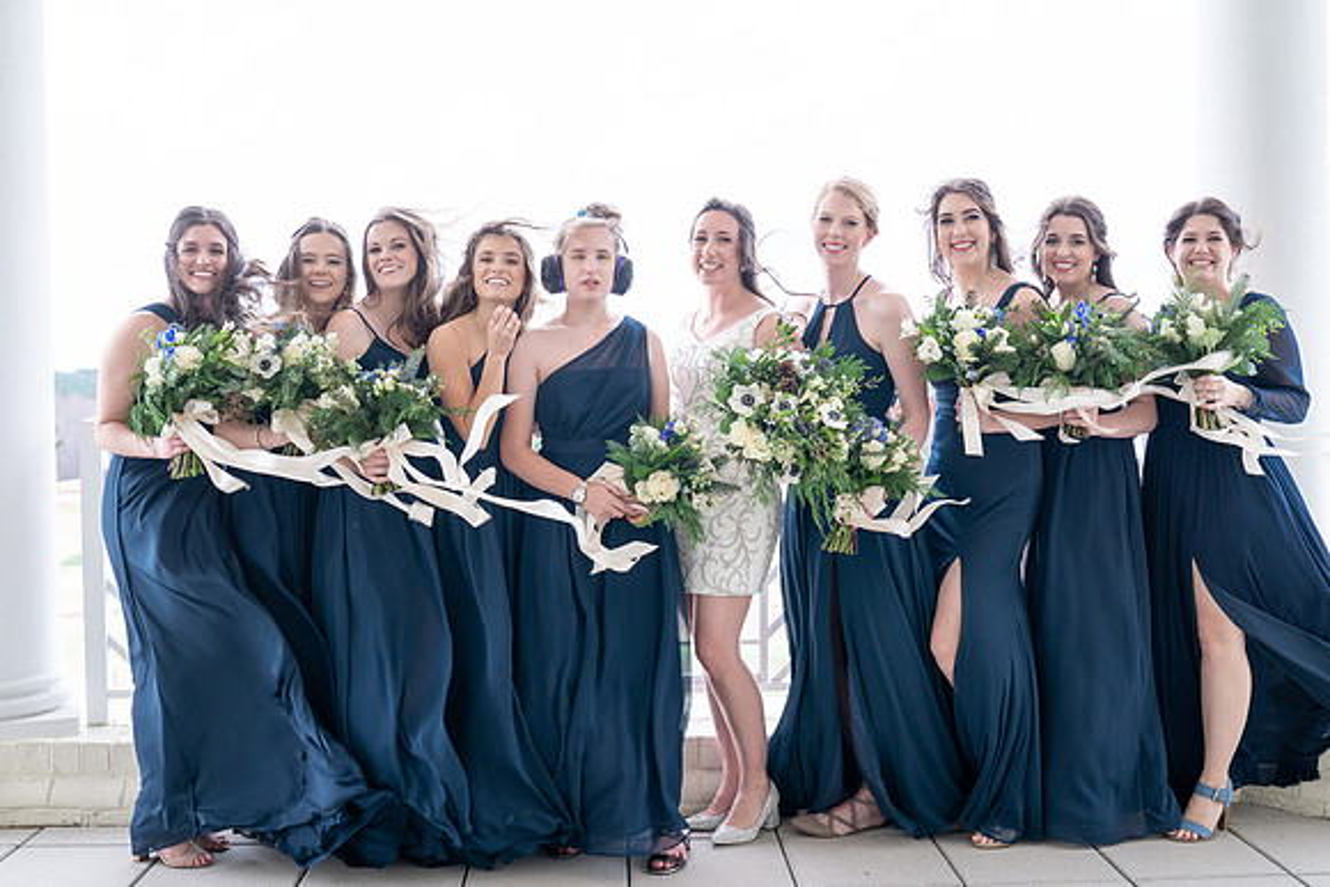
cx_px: 659
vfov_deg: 35.0
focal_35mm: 38
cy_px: 447
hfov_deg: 50.5
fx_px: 1409
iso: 320
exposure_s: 1/250
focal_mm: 35
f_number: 4
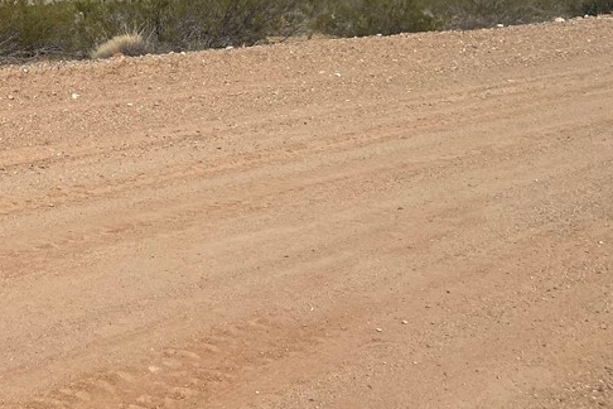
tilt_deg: -1.1
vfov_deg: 23.1
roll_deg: +2.2
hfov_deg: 32.0
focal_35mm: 57
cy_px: 37
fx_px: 971
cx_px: -14
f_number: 1.6
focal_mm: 4.2
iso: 32
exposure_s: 1/7299
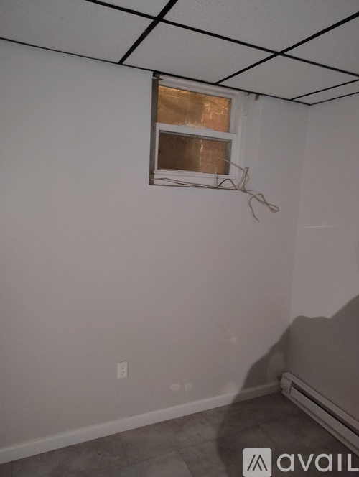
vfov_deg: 71.5
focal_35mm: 24
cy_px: 238
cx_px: 180
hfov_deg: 56.9
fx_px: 331
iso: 11584
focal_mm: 5.56
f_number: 1.8
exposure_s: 1/10
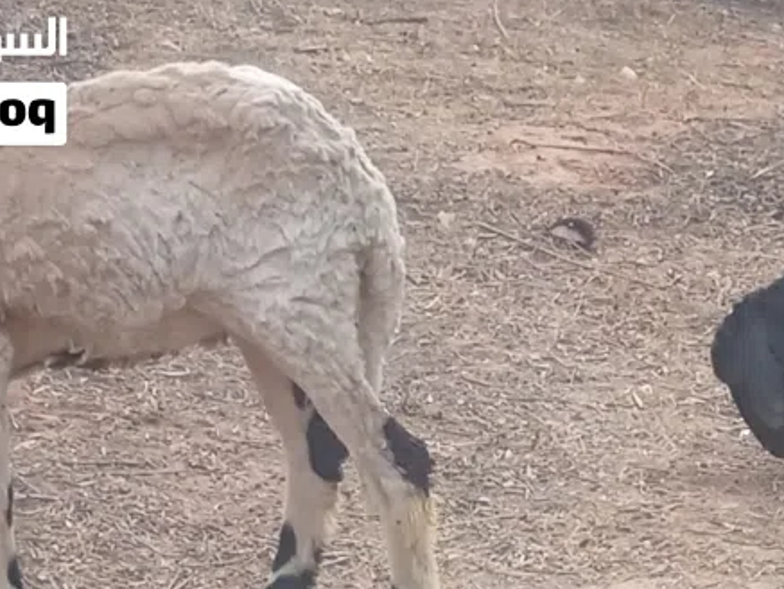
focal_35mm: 79
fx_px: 1790
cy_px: 404
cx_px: 337
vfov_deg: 18.6
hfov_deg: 24.7
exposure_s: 1/163
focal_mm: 3.84
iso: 50
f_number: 1.8
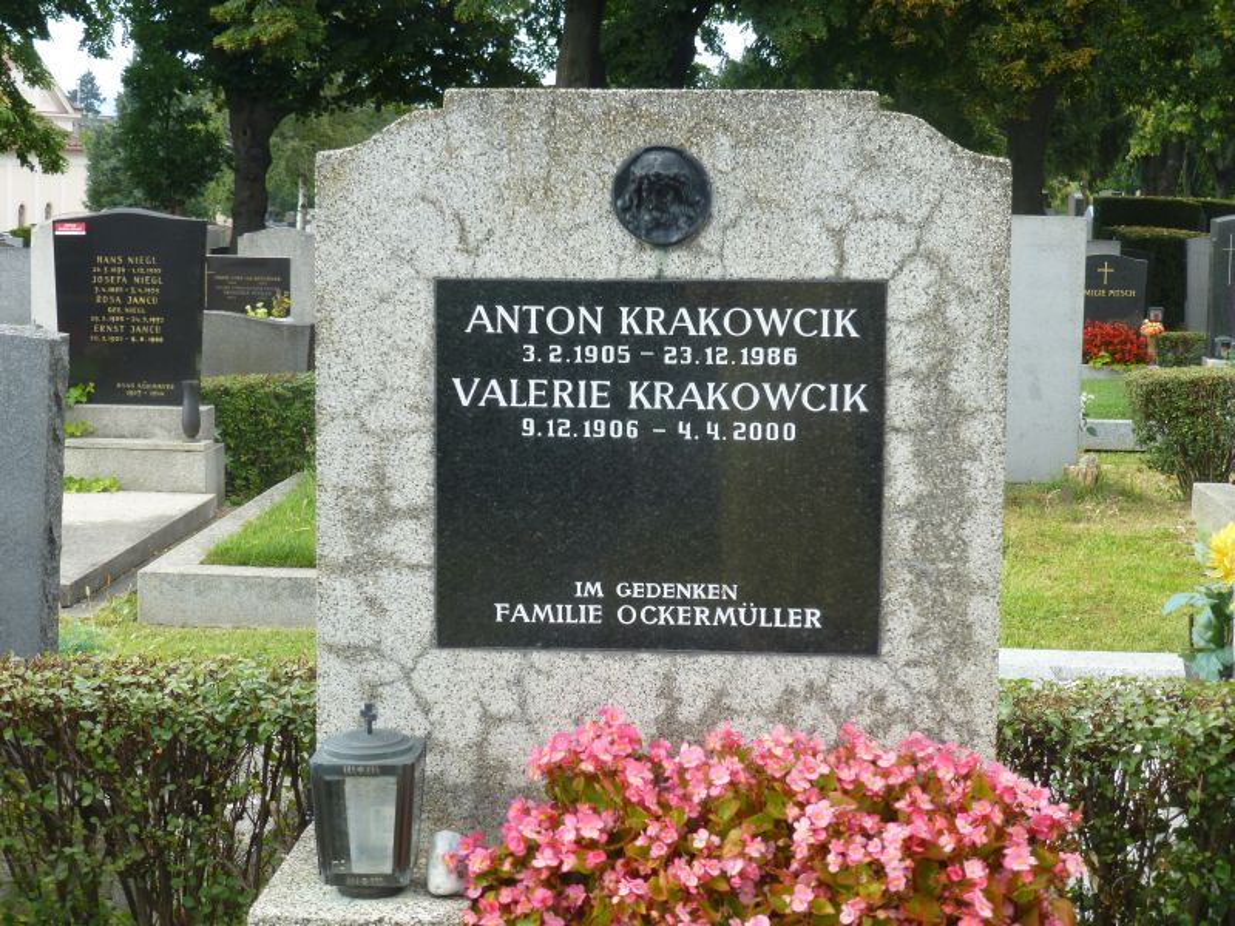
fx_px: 2212
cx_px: 618
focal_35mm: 62
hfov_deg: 31.2
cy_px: 463
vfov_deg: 23.7
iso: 100
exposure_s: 1/100
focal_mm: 11
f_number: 4.8
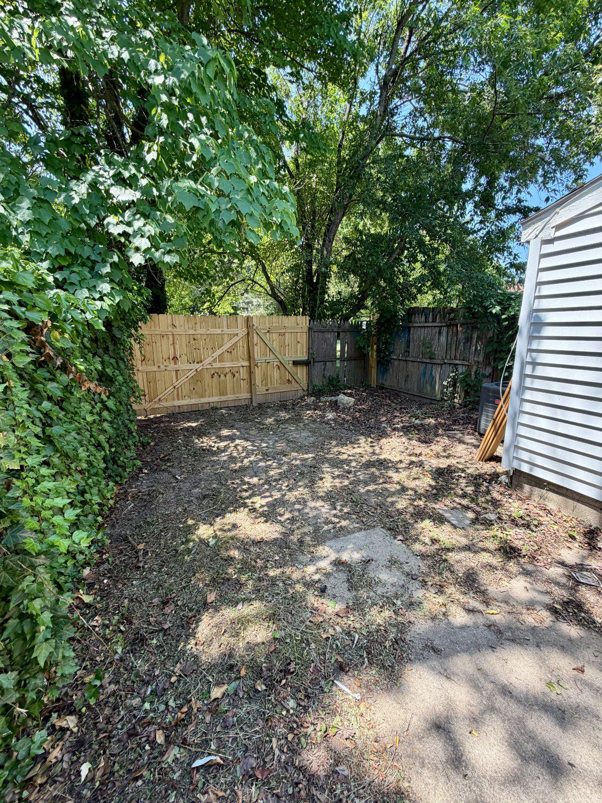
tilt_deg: -13.6
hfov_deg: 85.7
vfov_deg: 102.1
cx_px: 301
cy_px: 402
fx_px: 325
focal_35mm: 14
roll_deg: -1.1
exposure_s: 1/227
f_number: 2.2
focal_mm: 2.22
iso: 50
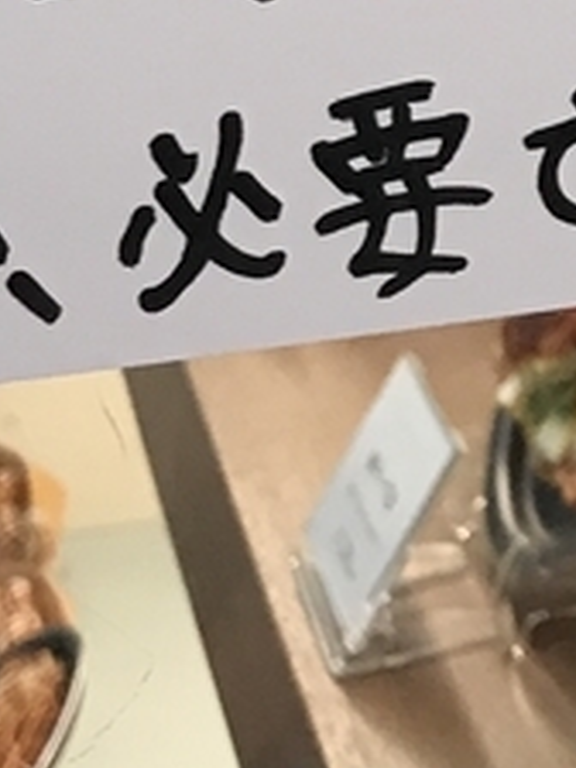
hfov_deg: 9.5
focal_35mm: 150
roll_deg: +1.4
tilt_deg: -4.7
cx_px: 1008
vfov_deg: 12.5
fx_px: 3328
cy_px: -381
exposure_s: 1/30
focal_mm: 3.99
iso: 32
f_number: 1.8
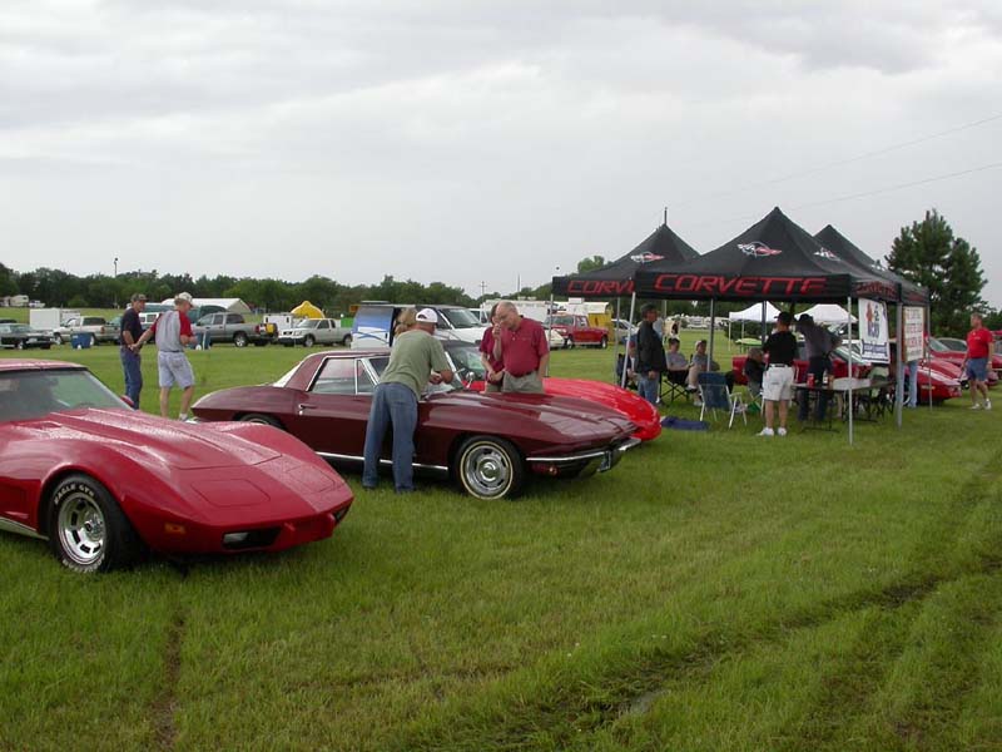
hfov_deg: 49.0
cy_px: 376
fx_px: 1100
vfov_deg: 37.7
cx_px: 501
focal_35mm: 38
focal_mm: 7.85
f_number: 5.3
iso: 100
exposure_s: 1/155
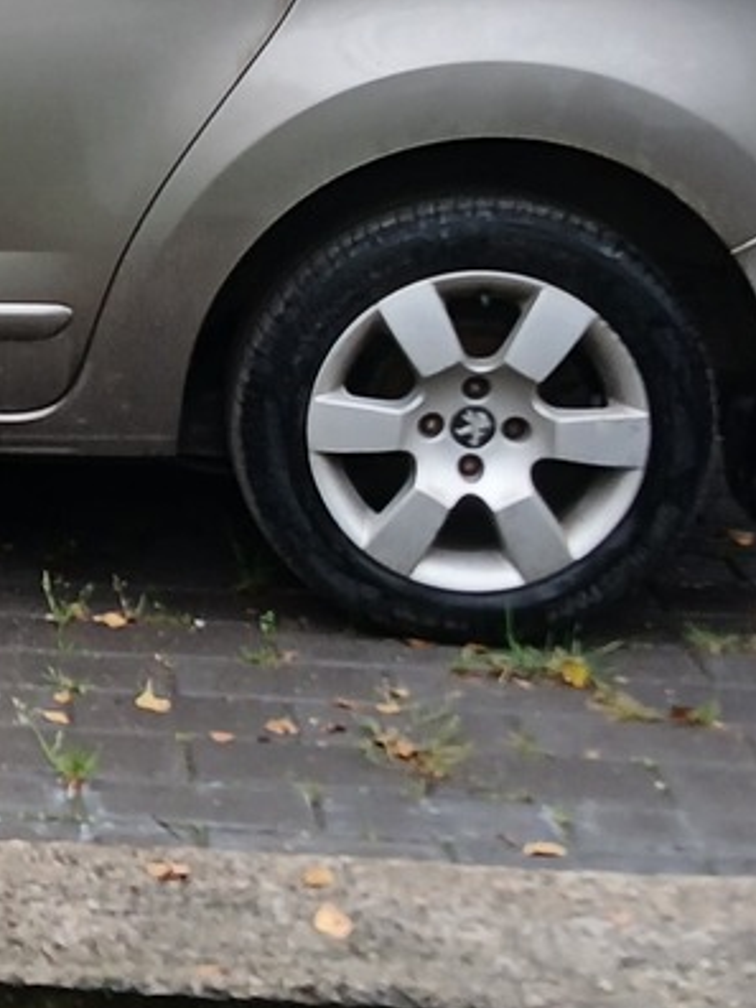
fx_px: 3058
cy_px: 160
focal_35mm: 105
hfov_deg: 13.3
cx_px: -354
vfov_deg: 18.5
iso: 25
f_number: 1.8
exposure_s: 1/50
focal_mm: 3.98
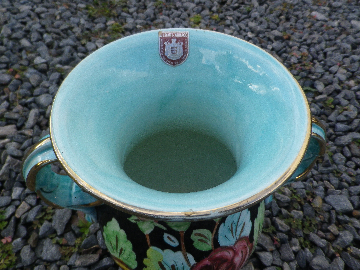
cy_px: 135
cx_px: 180
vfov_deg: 54.9
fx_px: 260
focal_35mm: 25
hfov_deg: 69.4
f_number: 3.5
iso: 80
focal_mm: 4.5
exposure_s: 1/320
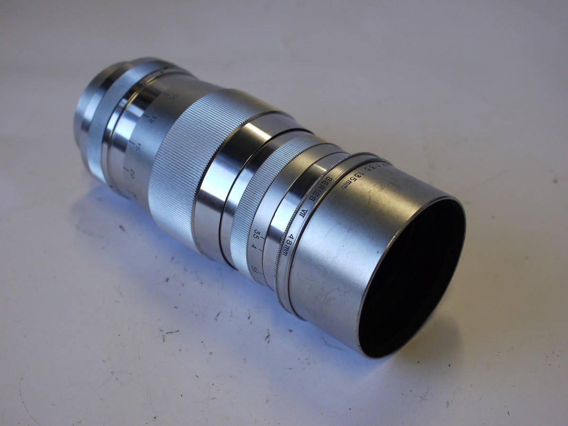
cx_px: 284
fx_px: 985
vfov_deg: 24.4
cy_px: 213
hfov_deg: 32.2
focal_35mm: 60
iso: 400
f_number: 5
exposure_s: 1/250
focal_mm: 30
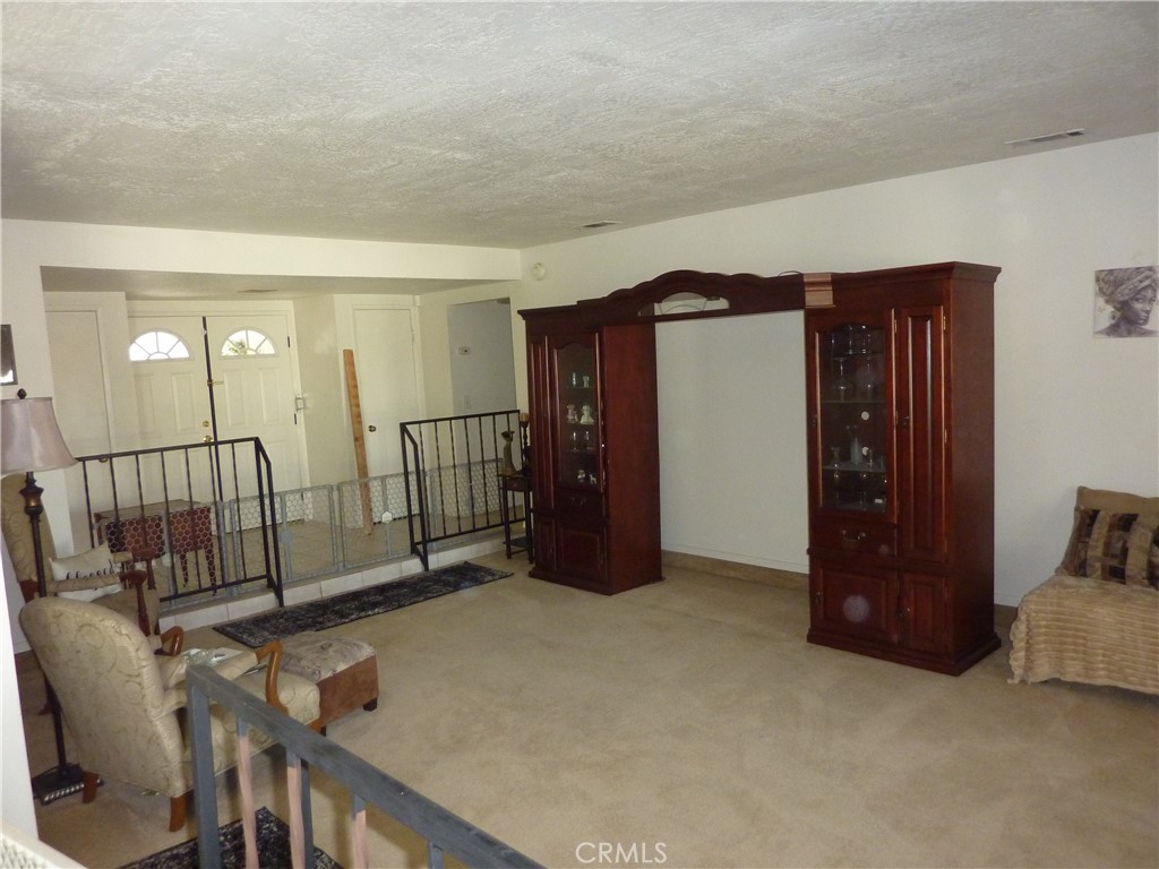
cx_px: 580
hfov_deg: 69.4
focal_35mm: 25
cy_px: 434
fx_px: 837
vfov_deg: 54.9
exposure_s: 1/30
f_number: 3.3
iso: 400
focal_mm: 4.1
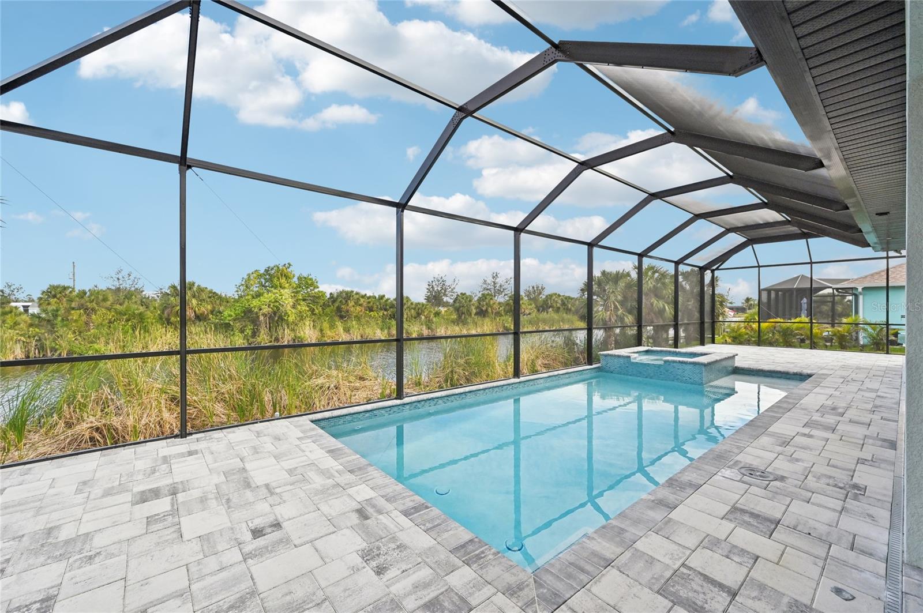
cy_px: 306
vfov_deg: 81.1
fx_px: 359
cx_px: 462
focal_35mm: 14
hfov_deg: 104.3
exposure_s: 1/800
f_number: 8
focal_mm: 14
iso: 400
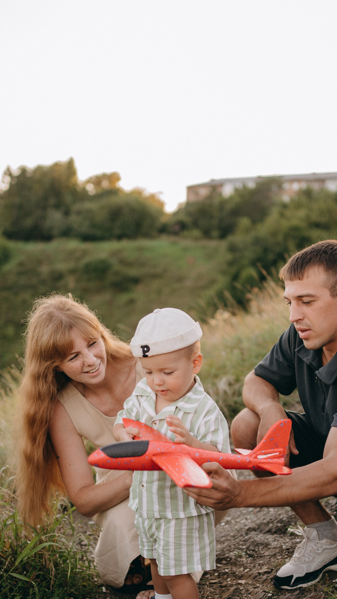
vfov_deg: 38.1
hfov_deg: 22.2
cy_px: 395
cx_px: 201
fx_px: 858
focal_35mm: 54
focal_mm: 35
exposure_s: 1/250
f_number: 2
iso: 100
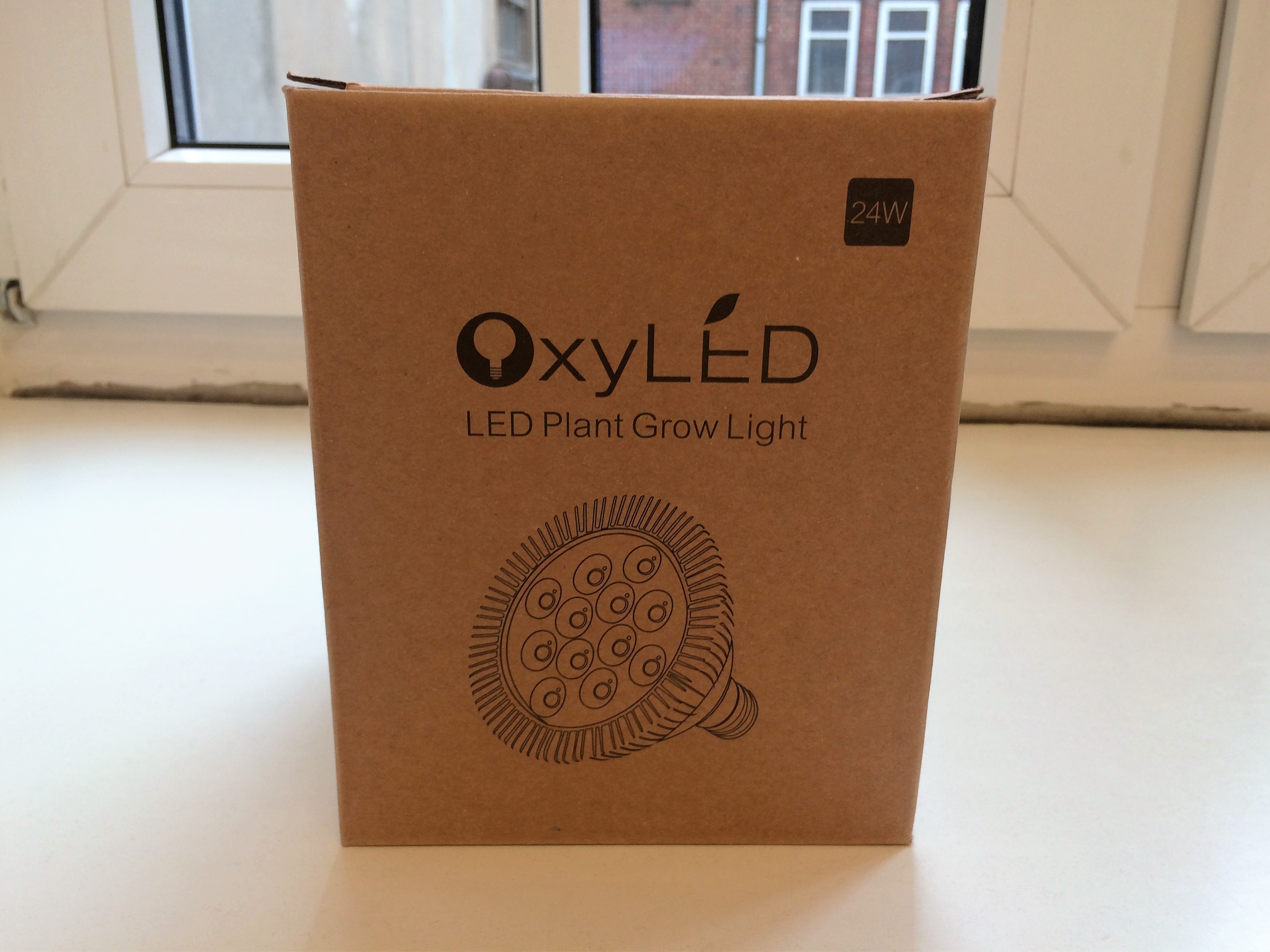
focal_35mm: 29
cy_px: 476
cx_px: 635
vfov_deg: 48.2
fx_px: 1064
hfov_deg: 61.7
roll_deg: +0.3
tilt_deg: -18.6
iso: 40
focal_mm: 4.15
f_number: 2.2
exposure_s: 1/50
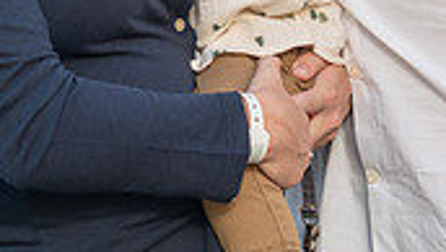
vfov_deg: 3.9
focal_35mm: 307
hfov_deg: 7.0
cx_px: 290
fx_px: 3633
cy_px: -233
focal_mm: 87
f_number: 4
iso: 160
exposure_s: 1/200
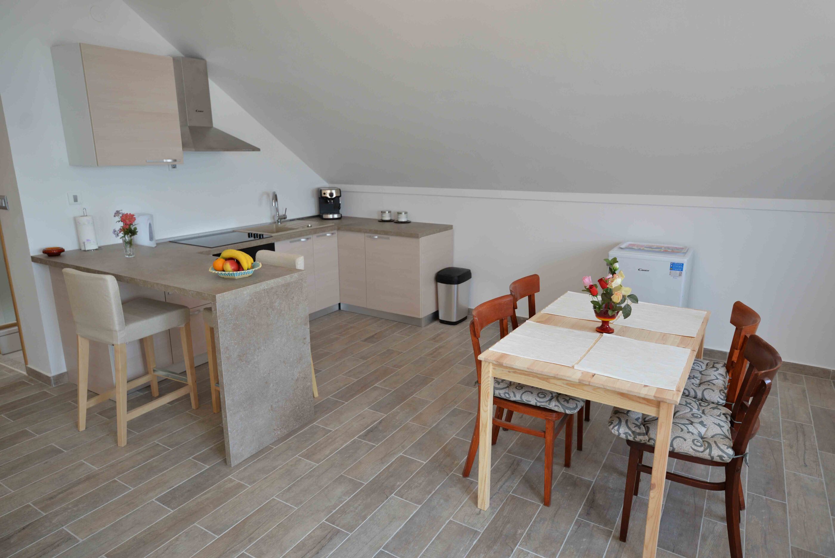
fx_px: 534
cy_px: 279
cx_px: 418
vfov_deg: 55.1
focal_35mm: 23
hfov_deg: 76.1
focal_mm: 23
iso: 400
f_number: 3.2
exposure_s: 1/200
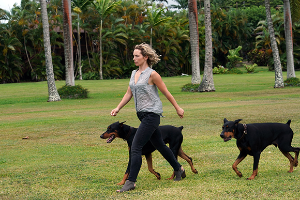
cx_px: 150
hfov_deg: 28.1
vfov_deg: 18.9
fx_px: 600
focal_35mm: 72
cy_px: 100
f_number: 7.1
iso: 250
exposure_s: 1/250
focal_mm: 72
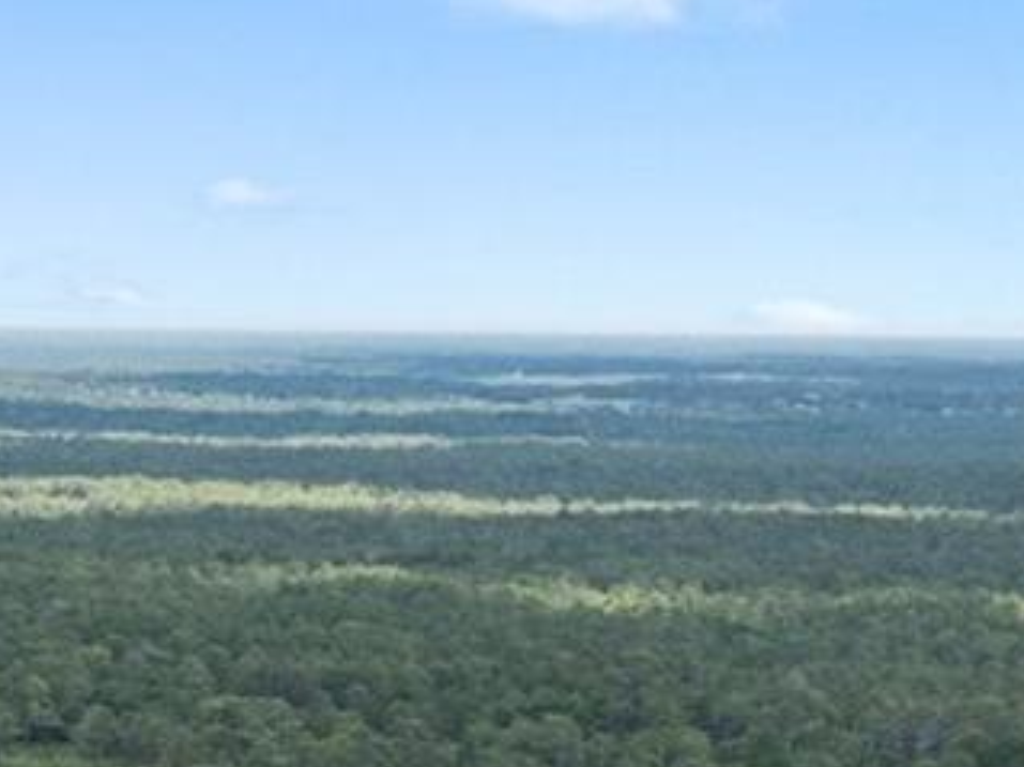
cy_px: 1141
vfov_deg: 10.6
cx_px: -1451
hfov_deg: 11.8
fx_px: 3992
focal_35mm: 135
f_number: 5.6
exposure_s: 1/240
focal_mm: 10.26
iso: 100
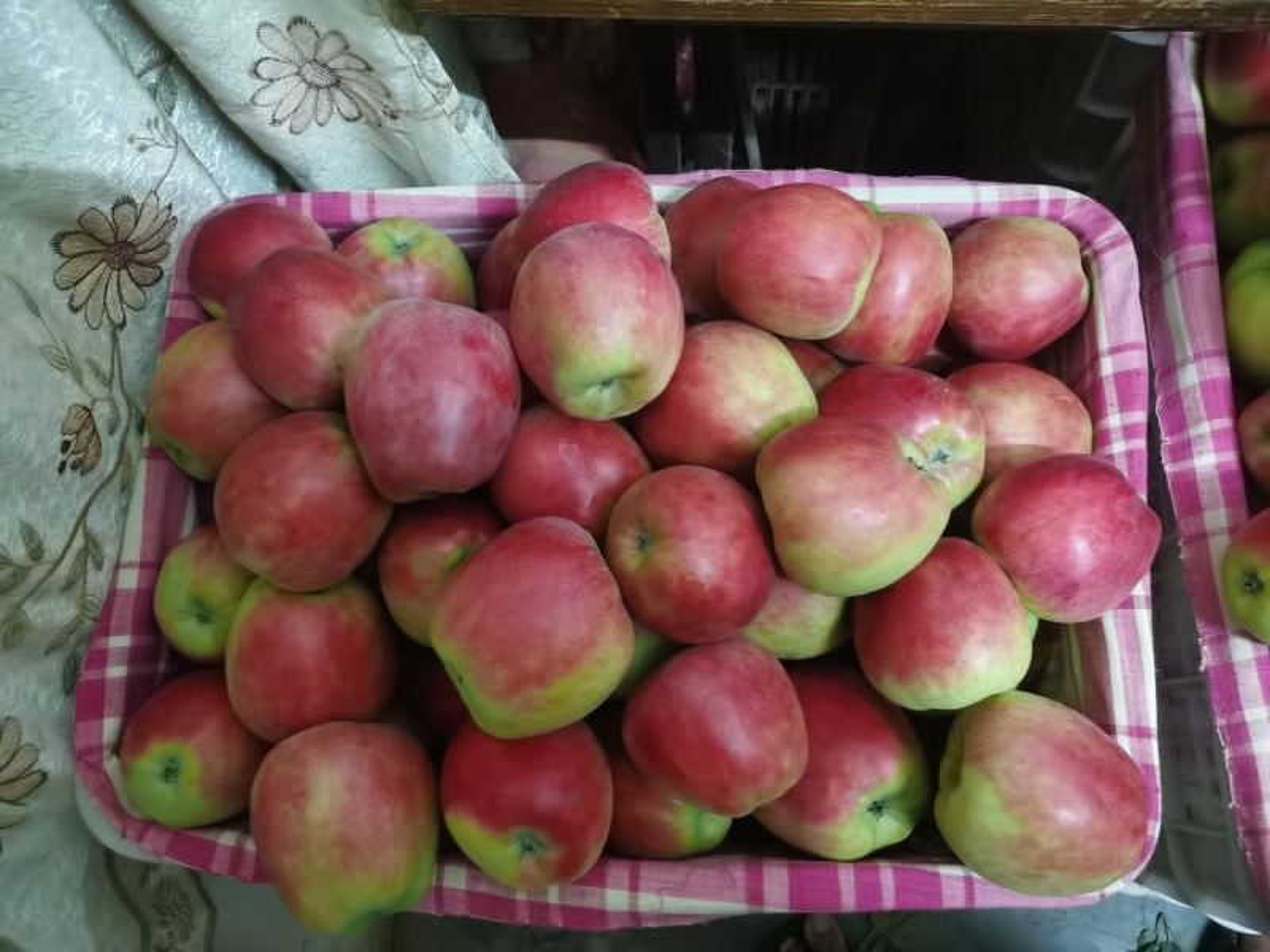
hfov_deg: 65.3
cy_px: 476
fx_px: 991
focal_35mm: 27
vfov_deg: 51.4
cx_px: 635
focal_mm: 5.58
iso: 1250
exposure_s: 1/20
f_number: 1.8
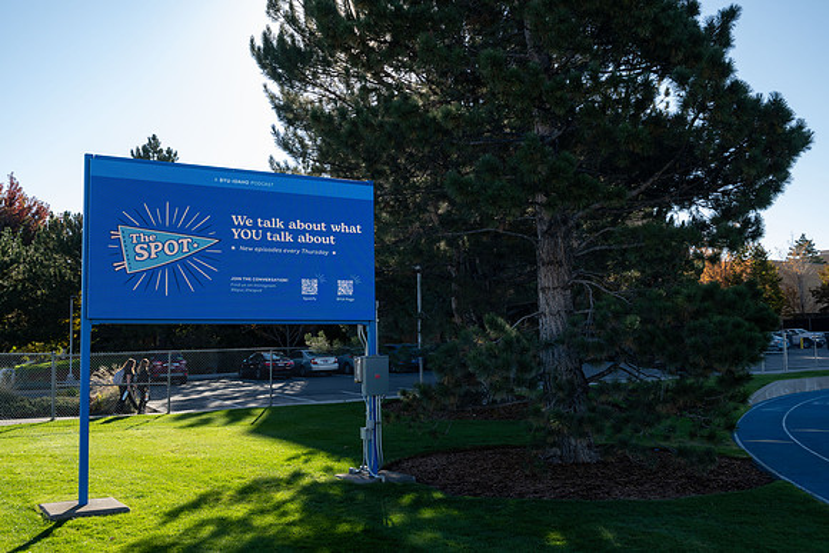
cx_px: 419
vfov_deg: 37.2
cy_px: 277
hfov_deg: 53.5
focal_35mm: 36
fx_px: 823
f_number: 9
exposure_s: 1/60
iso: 100
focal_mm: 35
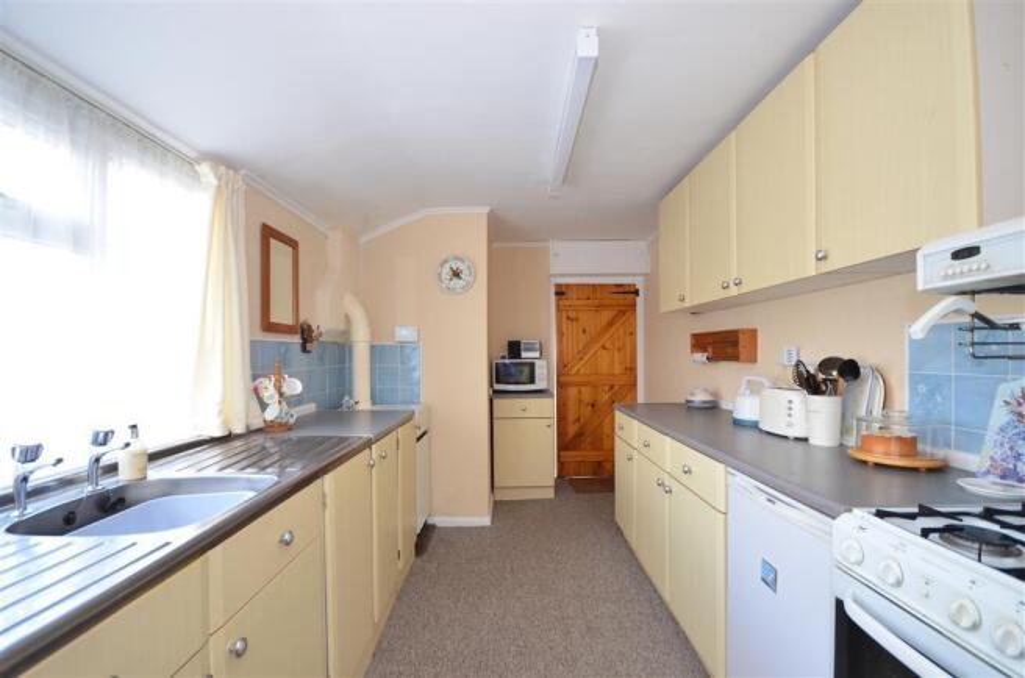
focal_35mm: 15
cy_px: 339
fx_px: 426
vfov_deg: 77.0
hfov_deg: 100.5
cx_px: 512
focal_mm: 10
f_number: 5
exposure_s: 1/15
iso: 200
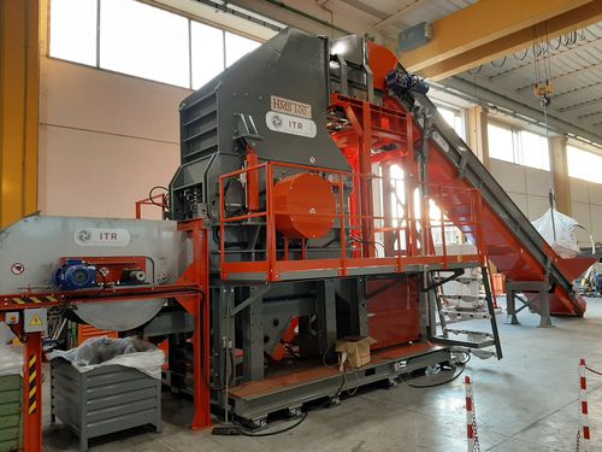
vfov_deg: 53.1
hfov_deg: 67.3
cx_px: 301
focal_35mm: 26
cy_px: 226
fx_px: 452
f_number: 1.7
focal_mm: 3.93
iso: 125
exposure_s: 1/50
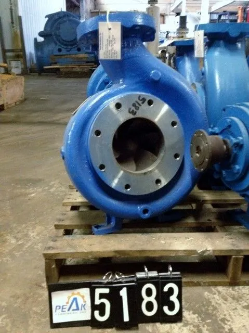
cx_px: 124
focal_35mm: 35
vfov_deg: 52.7
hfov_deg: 40.6
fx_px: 336
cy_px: 166
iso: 500
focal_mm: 4.28
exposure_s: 1/15
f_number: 2.4
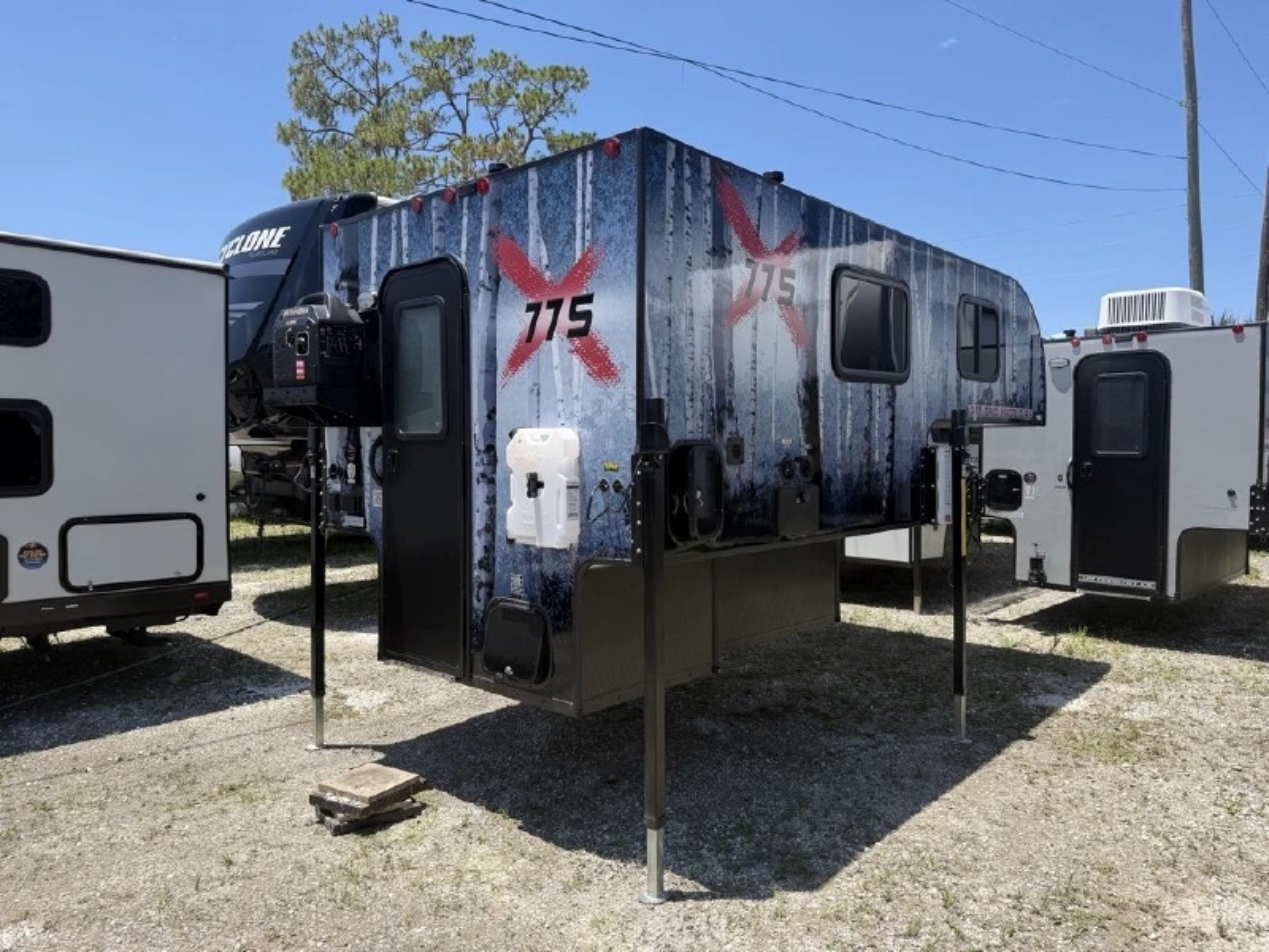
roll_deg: -0.1
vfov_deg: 56.8
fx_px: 880
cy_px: 476
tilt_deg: -2.6
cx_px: 634
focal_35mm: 24
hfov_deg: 71.6
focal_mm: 6.76
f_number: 1.78
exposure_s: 1/3145
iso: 80
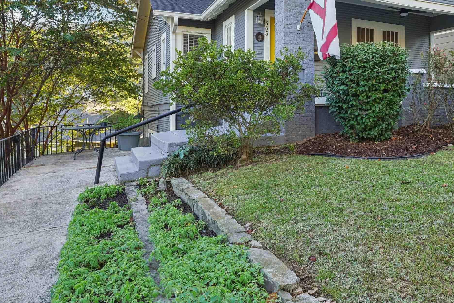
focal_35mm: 29
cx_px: 314
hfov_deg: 61.6
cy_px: 64
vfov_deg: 43.1
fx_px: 366
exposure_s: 1/50
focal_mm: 18
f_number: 8
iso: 400
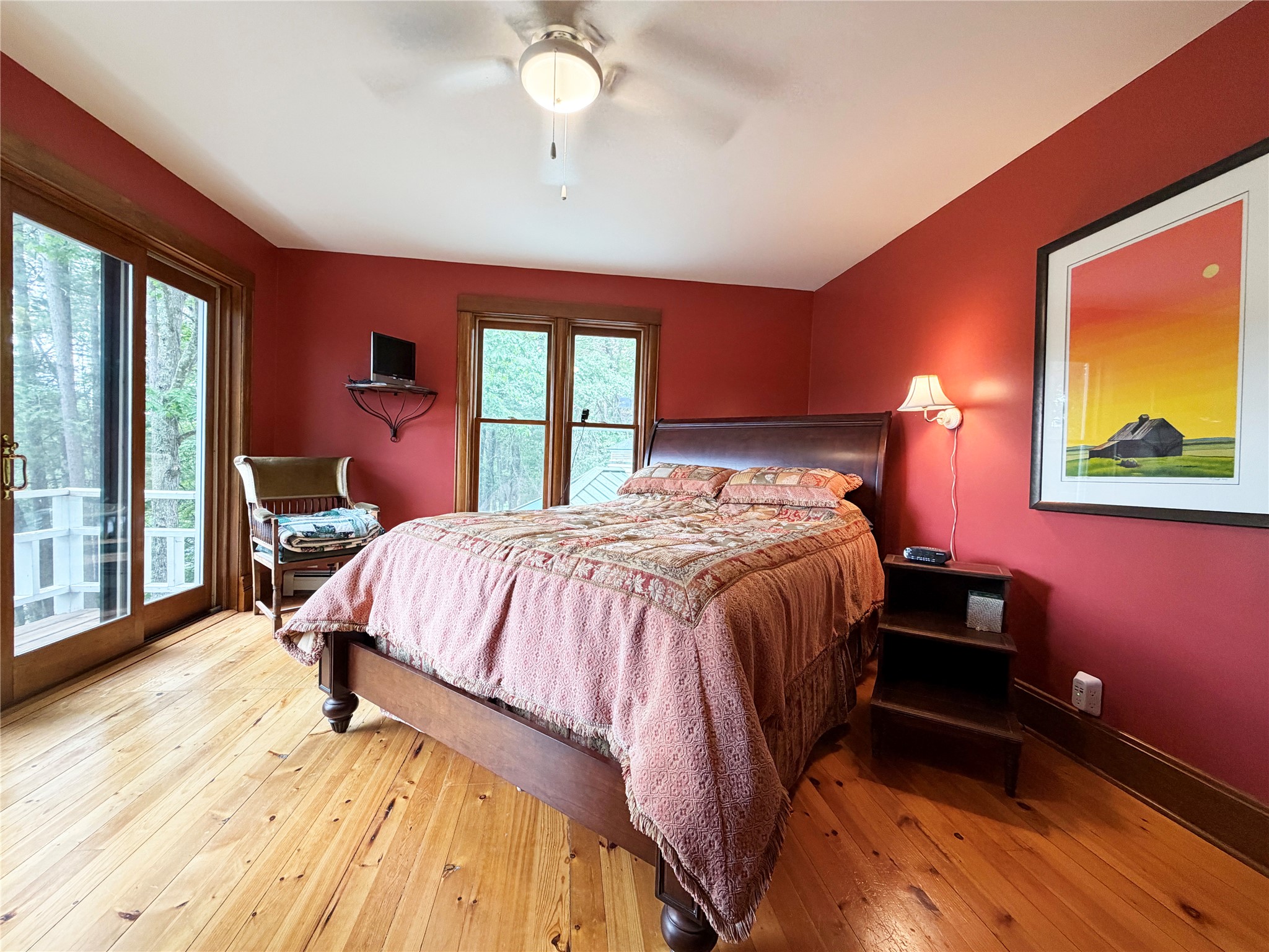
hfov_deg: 102.1
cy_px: 476
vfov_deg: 85.7
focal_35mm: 14
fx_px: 513
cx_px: 634
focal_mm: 2.22
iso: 250
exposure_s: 1/60
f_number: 2.2
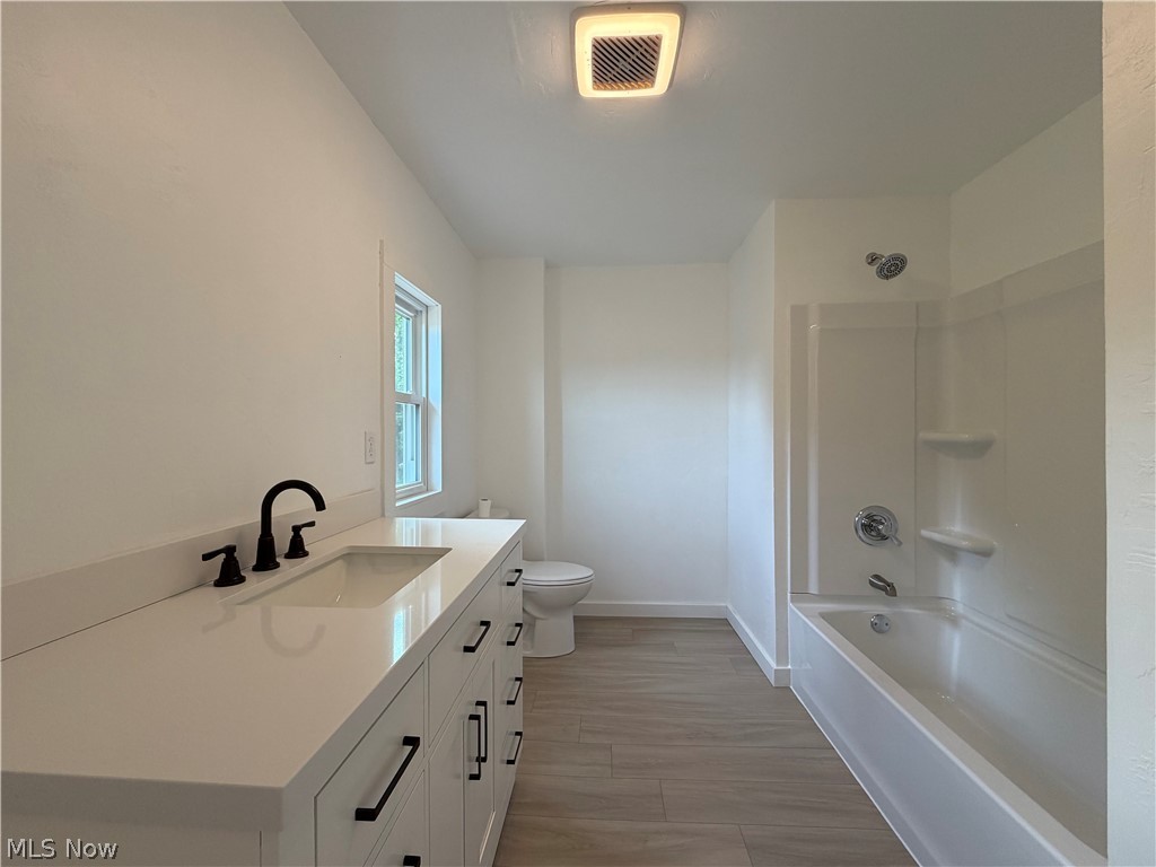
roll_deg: +0.3
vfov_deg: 85.7
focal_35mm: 14
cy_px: 434
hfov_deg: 102.1
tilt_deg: -0.4
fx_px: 468
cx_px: 578
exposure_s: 1/120
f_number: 2.2
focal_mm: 2.22
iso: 160
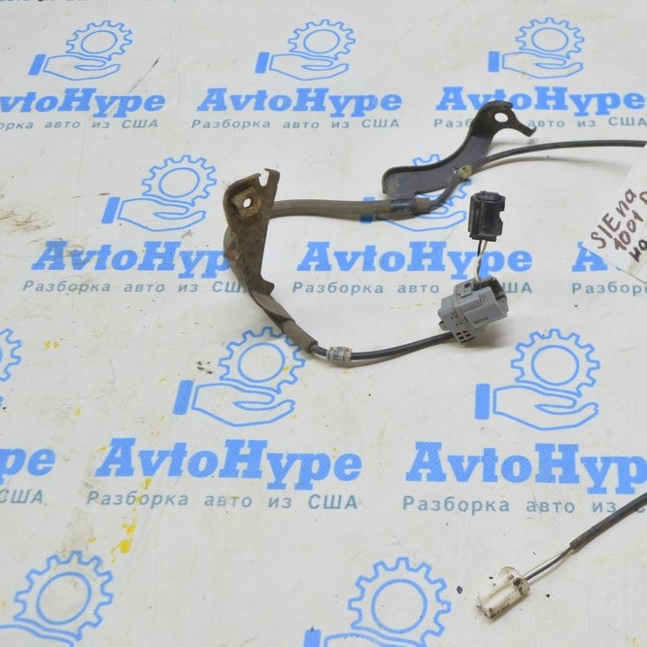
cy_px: 320
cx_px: 456
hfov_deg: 35.5
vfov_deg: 36.1
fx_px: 994
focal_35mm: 47
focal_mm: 24
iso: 400
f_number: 5.6
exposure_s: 1/20
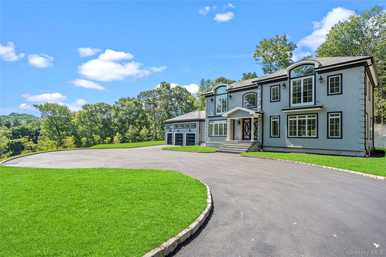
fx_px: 182
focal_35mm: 17
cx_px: 193
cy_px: 128
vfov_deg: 70.4
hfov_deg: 93.3
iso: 200
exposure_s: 1/500
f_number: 4.5
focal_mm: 17
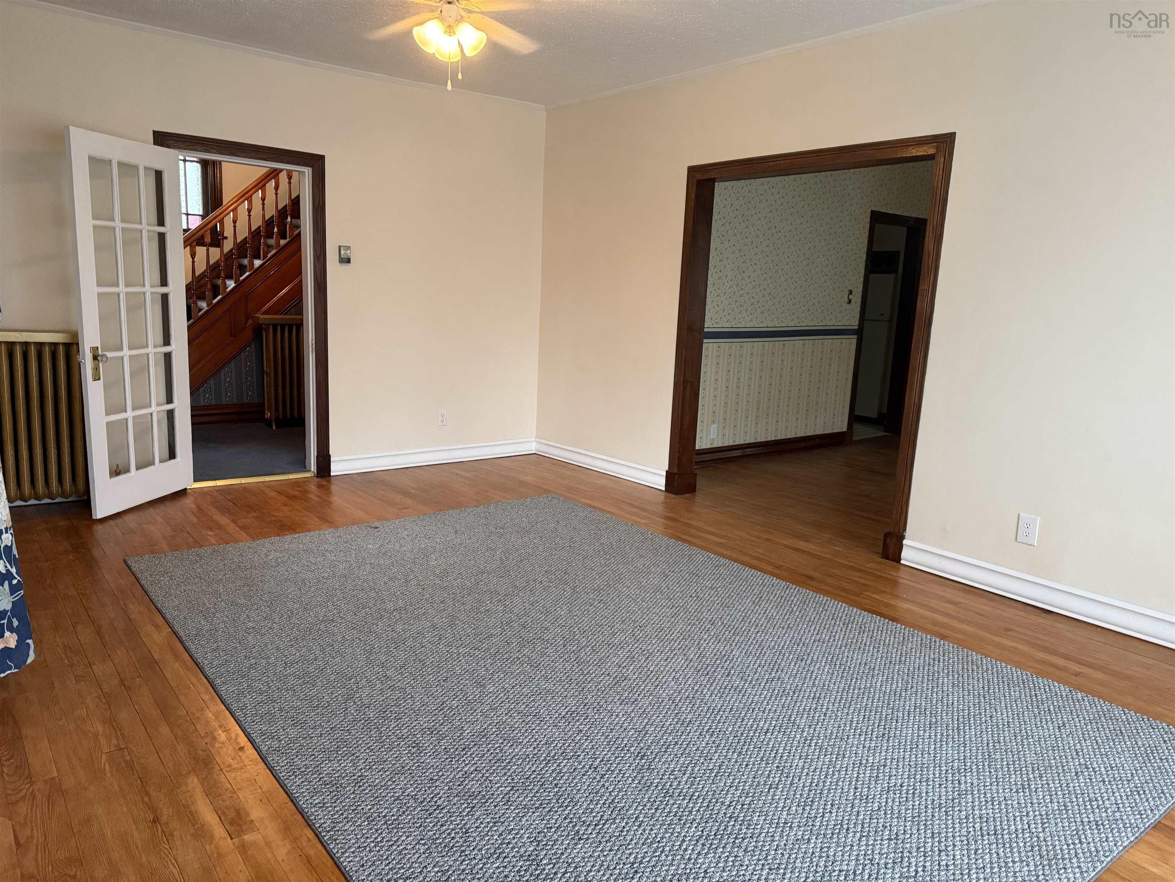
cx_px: 588
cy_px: 441
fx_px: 815
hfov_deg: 71.6
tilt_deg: -10.0
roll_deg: -2.3
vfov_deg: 56.8
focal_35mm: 24
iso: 400
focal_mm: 6.76
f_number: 1.78
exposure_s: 1/60
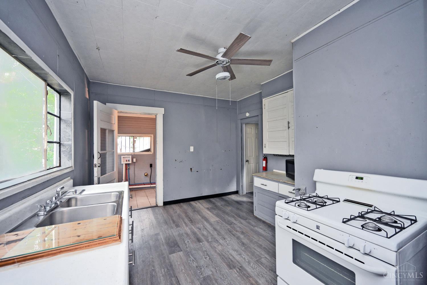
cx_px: 214
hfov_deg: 104.3
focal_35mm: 14
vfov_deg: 81.2
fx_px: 166
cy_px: 142
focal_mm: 14
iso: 1100
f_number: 4
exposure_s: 1/60
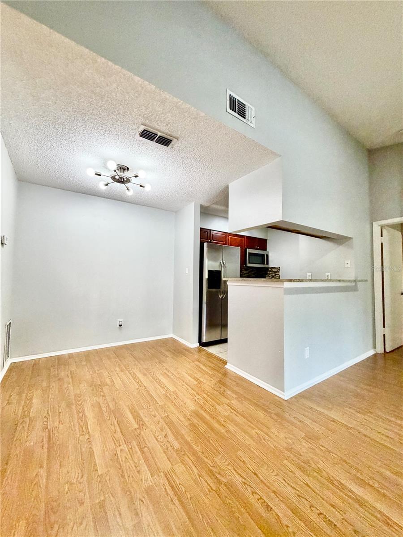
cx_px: 202
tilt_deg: +3.1
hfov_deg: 85.7
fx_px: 217
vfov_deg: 102.1
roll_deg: -0.8
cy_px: 268
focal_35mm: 14
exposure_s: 1/120
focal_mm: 2.22
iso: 320
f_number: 2.2
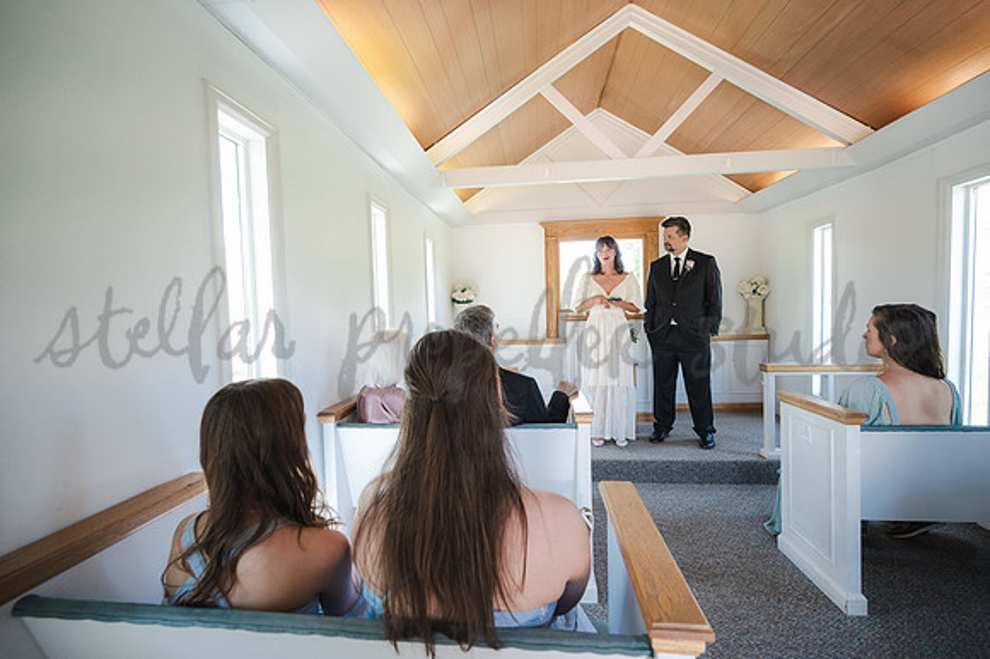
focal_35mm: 15
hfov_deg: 101.5
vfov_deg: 78.3
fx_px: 405
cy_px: 330
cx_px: 495
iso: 2500
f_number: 4
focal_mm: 14
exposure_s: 1/250
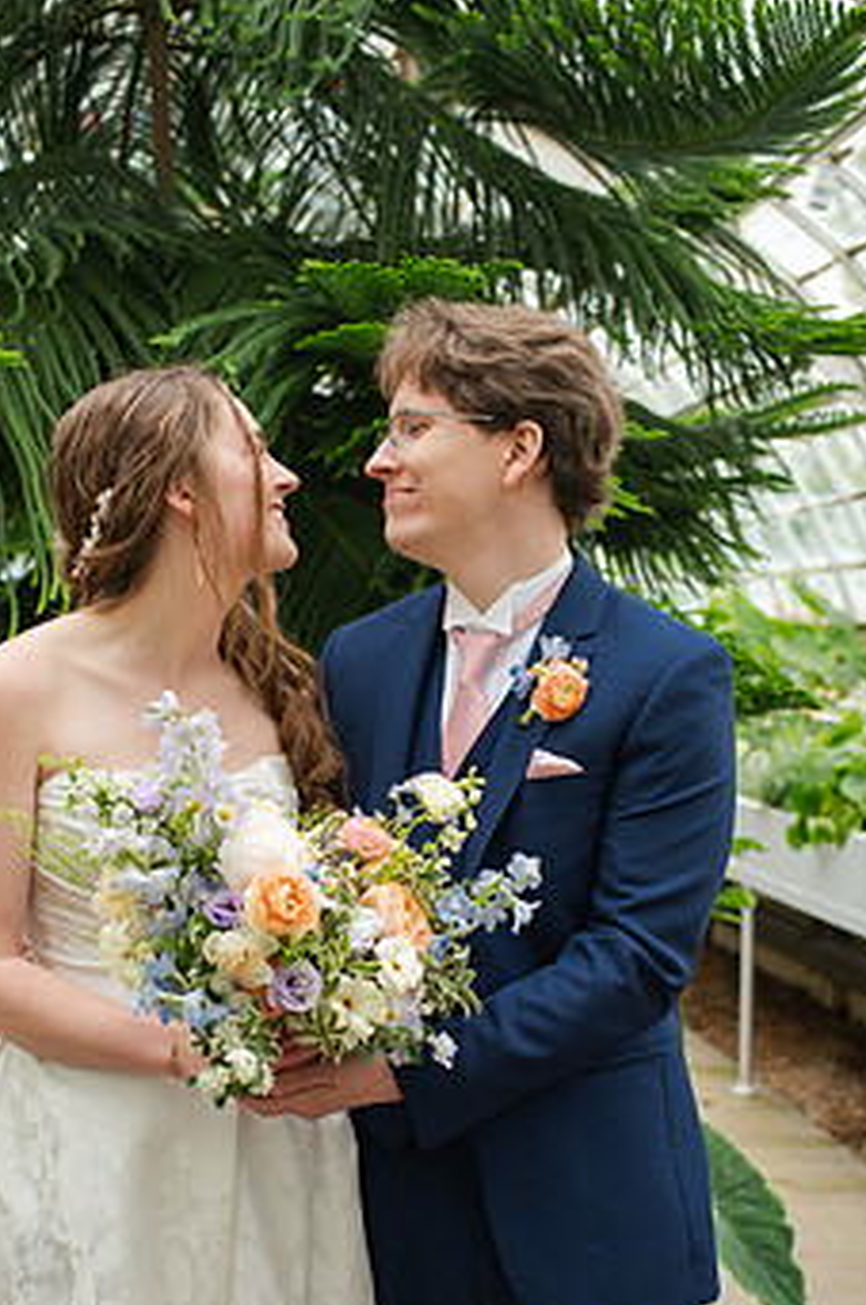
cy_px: 817
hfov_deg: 29.0
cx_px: 303
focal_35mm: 46
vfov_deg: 42.5
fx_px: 1665
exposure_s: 1/320
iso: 140
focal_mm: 35
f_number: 3.2
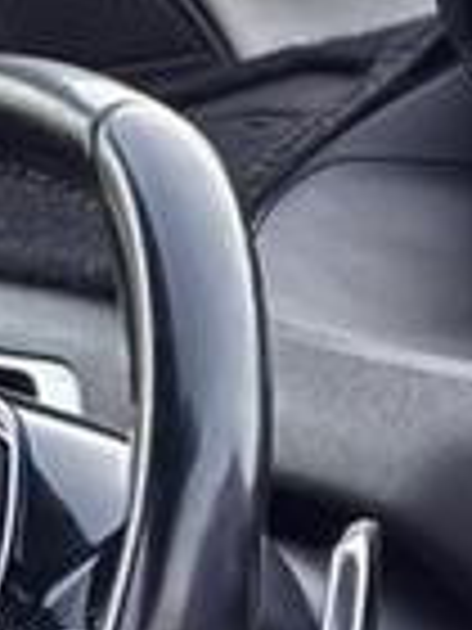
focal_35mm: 298
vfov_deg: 6.6
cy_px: 799
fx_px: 5418
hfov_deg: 5.0
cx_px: 378
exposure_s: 1/46
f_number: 1.78
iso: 250
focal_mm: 6.76
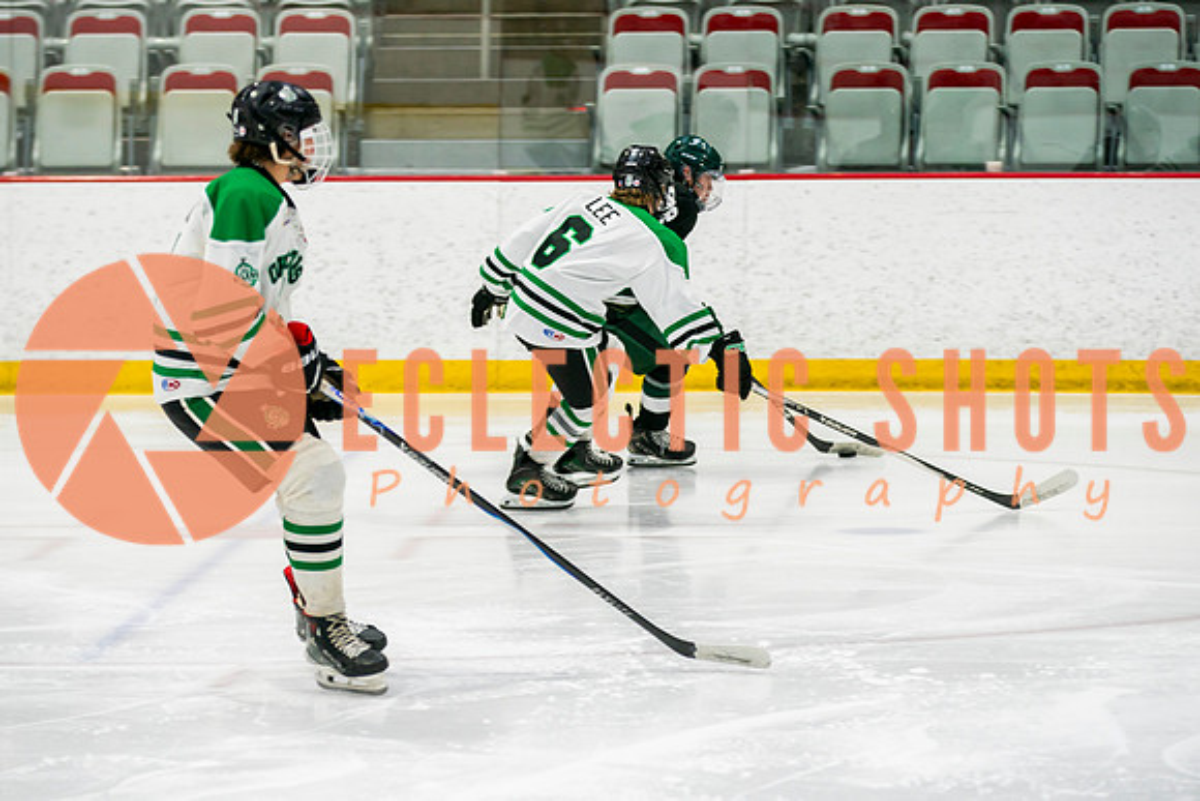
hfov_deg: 11.3
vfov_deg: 7.6
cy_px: 340
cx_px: 556
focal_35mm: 181
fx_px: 6048
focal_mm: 135
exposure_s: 1/640
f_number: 3.2
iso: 640
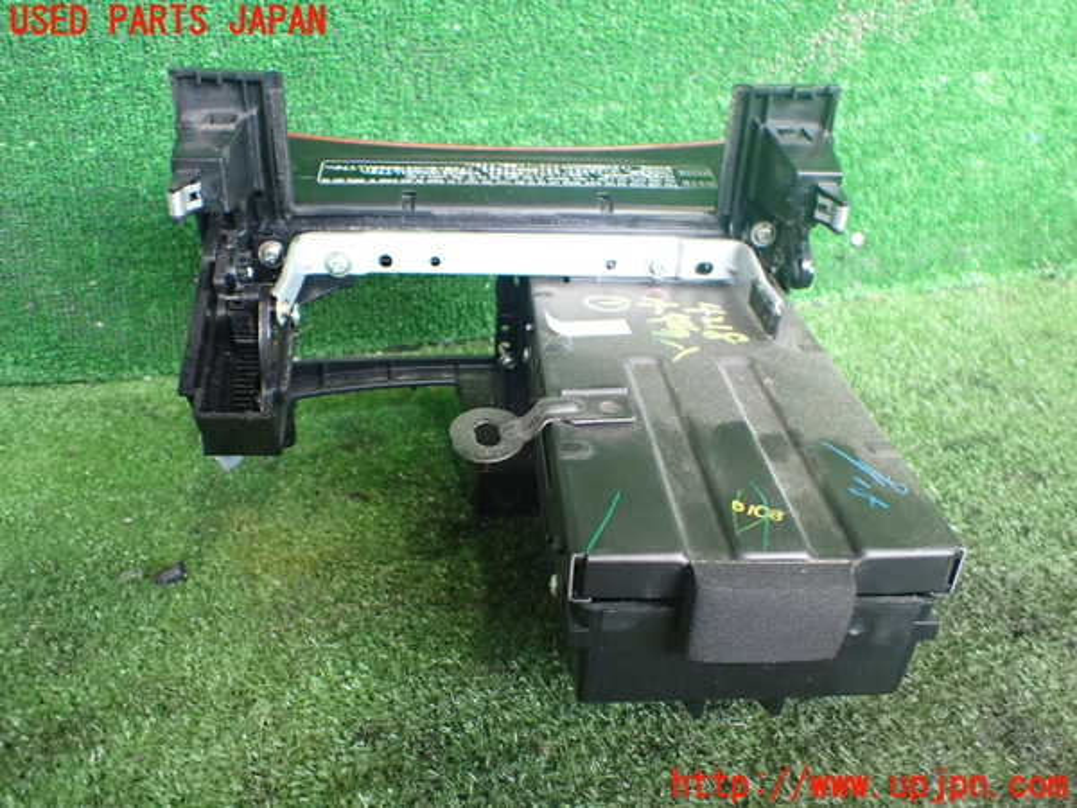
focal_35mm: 30
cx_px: 538
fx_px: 933
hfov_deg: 60.0
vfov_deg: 46.8
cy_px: 404
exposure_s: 1/100
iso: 800
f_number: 2.3
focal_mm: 5.4
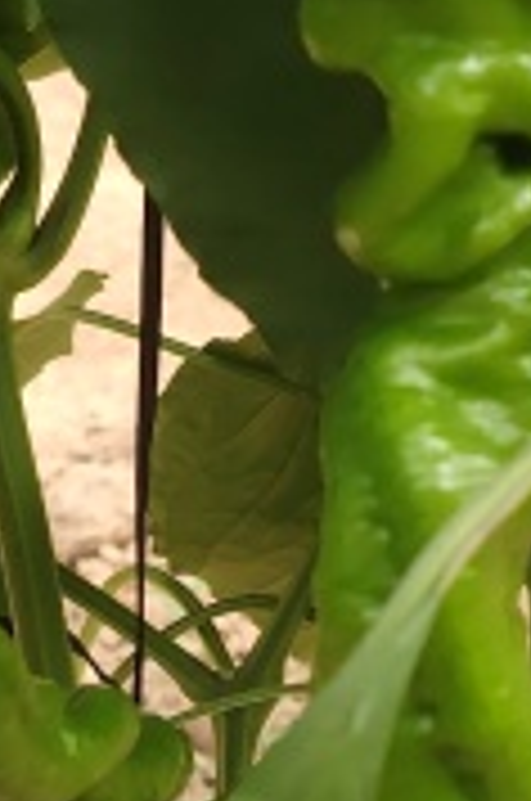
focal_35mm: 150
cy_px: 569
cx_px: 58
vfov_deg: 13.7
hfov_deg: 9.1
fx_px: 3331
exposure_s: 1/400
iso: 975
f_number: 1.75
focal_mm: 5.25
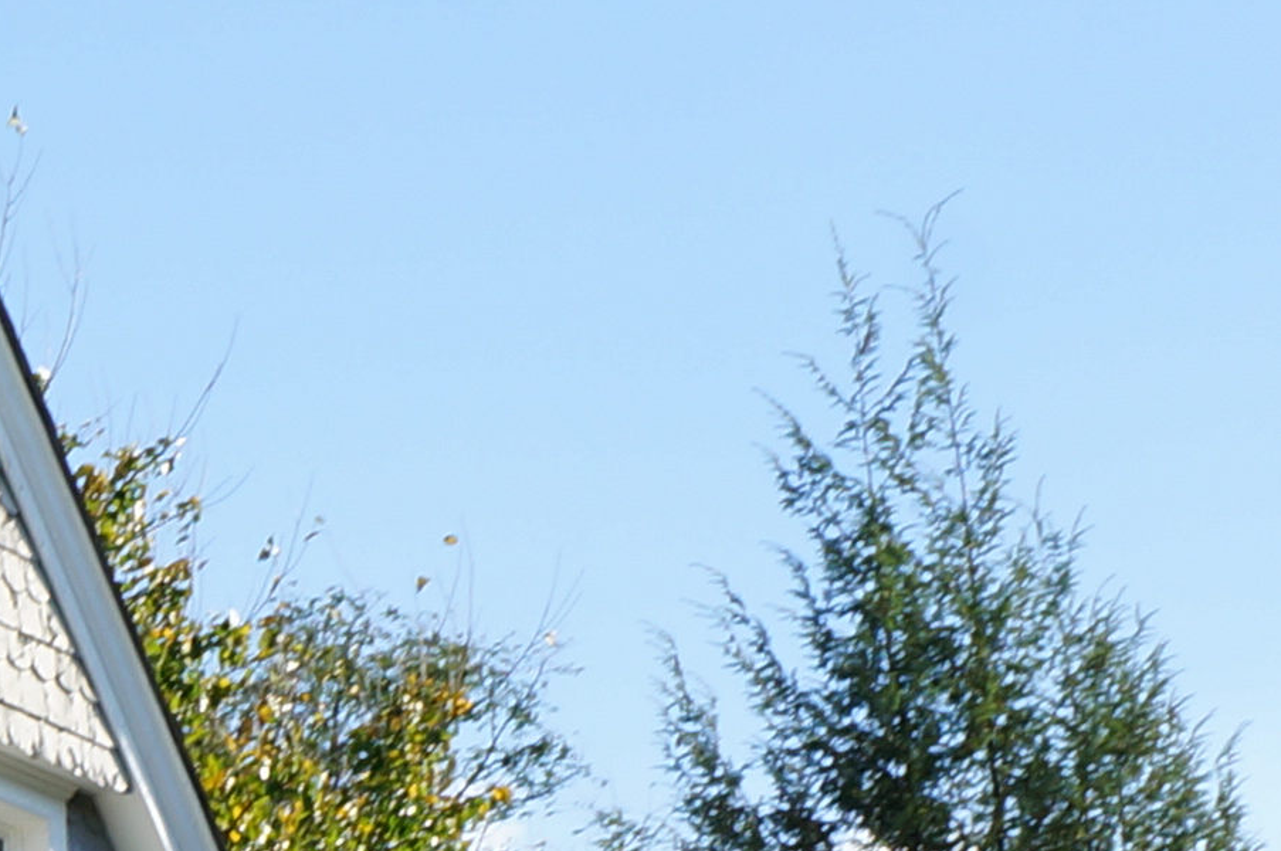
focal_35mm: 188
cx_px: -1277
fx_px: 6672
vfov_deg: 7.1
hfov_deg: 10.1
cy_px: 1631
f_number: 11
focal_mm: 23
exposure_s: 1/80
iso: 100
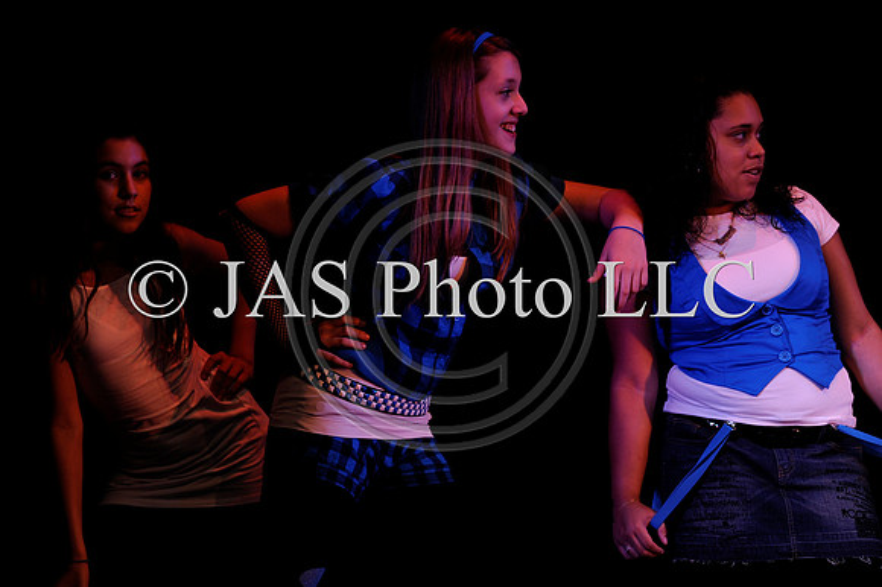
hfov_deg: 6.9
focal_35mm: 300
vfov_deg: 4.6
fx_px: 7346
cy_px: 294
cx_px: 441
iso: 800
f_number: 2.8
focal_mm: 300
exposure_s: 1/125
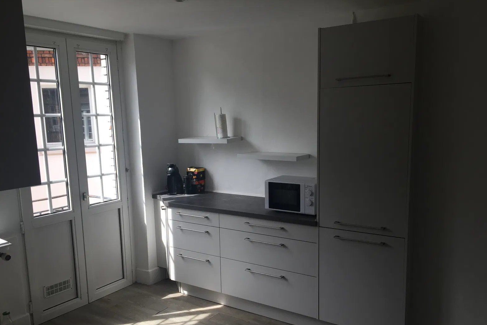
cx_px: 249
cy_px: 185
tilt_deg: -9.9
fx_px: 419
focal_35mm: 31
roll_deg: +1.3
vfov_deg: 42.2
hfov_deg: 60.3
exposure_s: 1/170
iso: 32
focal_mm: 4.15
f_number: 2.2
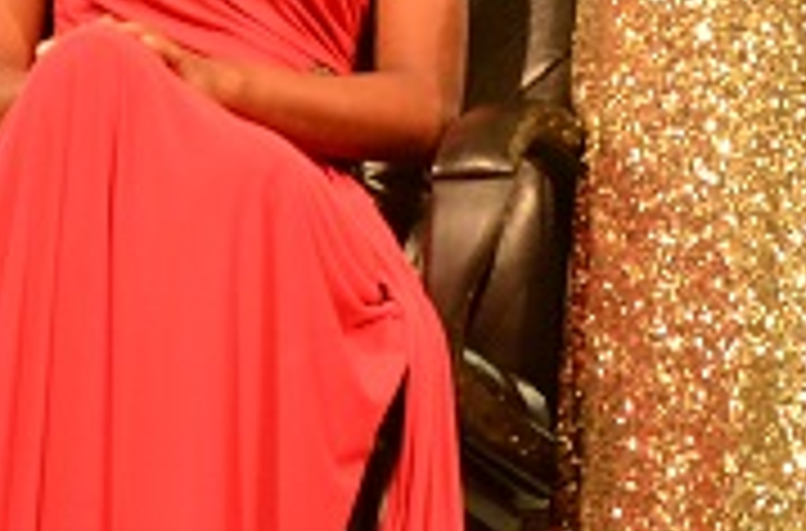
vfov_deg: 8.1
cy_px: -353
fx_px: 3654
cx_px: 299
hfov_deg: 12.6
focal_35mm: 164
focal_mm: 31
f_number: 5
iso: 1600
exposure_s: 1/160
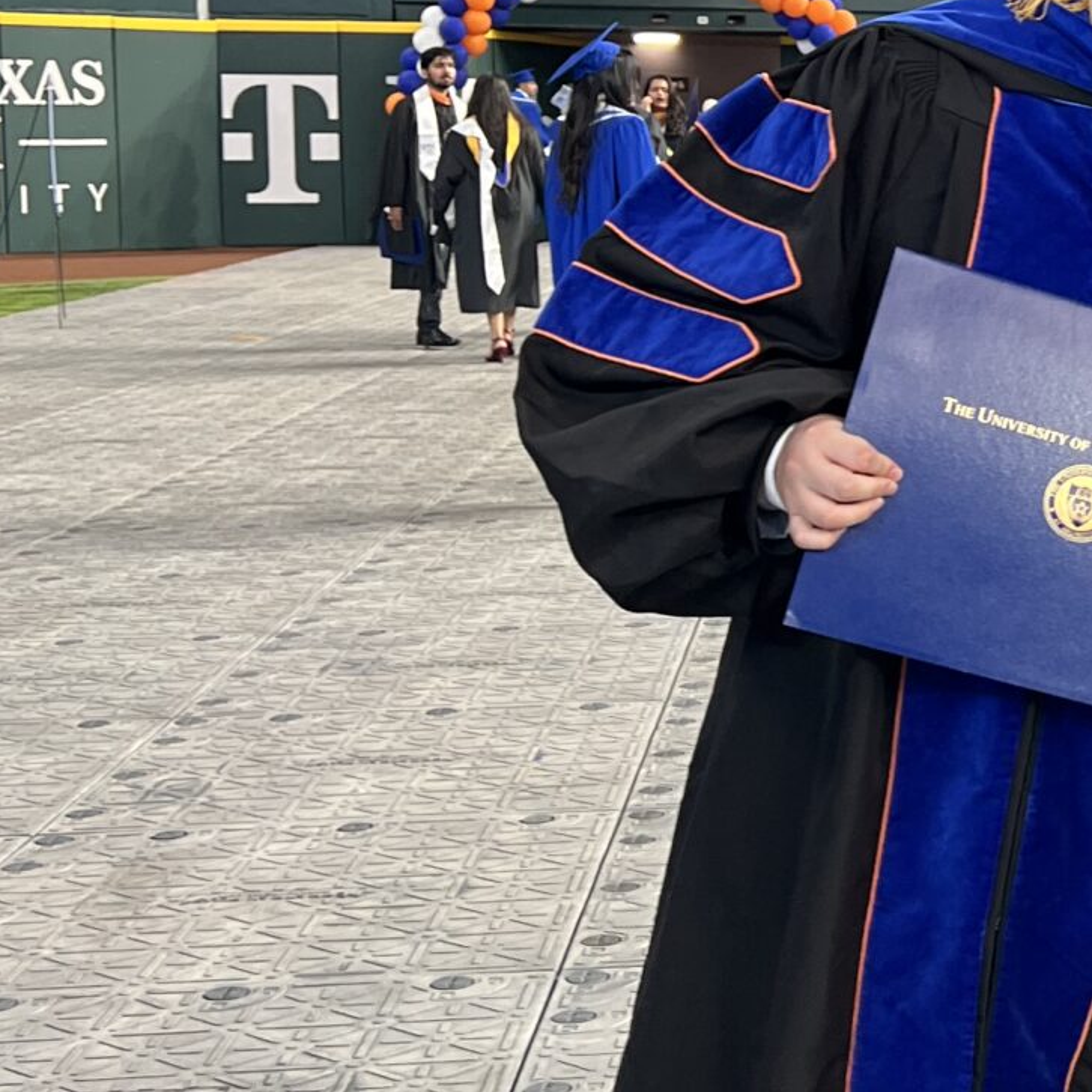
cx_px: 1382
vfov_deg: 21.3
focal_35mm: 81
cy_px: 323
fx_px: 2891
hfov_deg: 19.8
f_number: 1.5
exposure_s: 1/120
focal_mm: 5.7
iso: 100
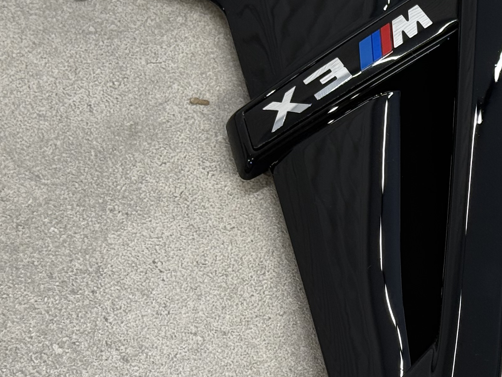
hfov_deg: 15.9
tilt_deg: -64.3
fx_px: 1770
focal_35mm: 122
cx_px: 452
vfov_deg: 12.1
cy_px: 155
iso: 64
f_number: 1.78
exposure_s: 1/137
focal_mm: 6.76
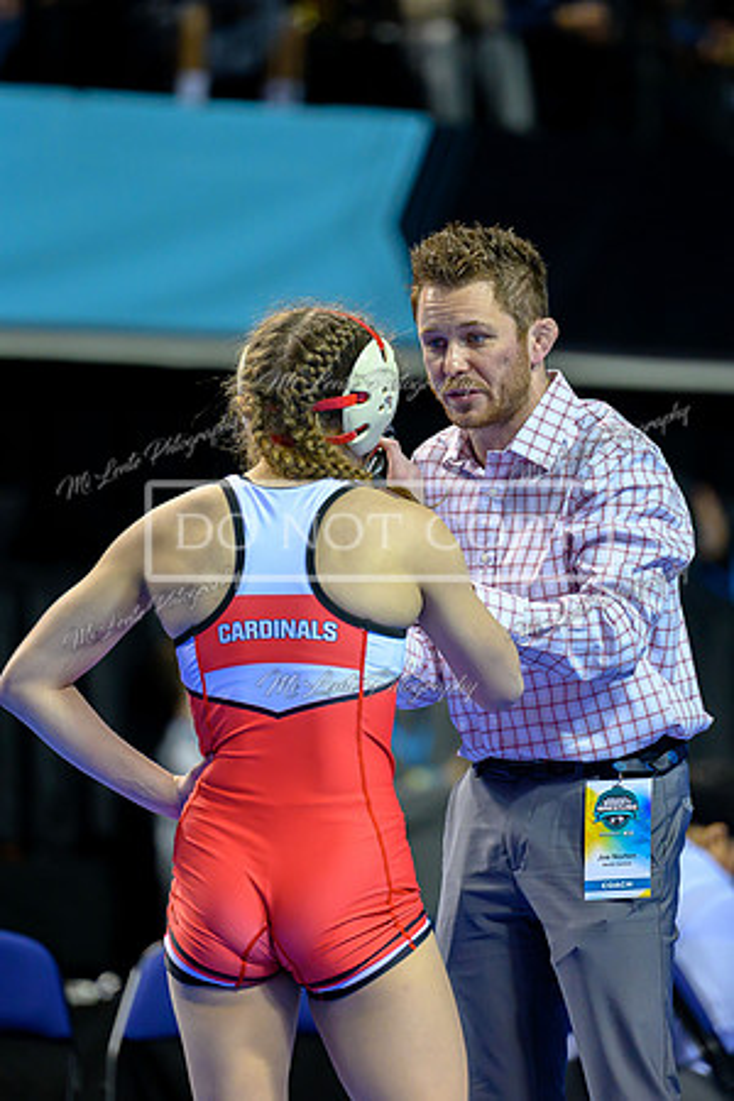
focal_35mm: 322
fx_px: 9851
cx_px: 443
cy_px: 517
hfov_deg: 4.3
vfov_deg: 6.4
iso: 2000
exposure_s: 1/800
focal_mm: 200
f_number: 2.8
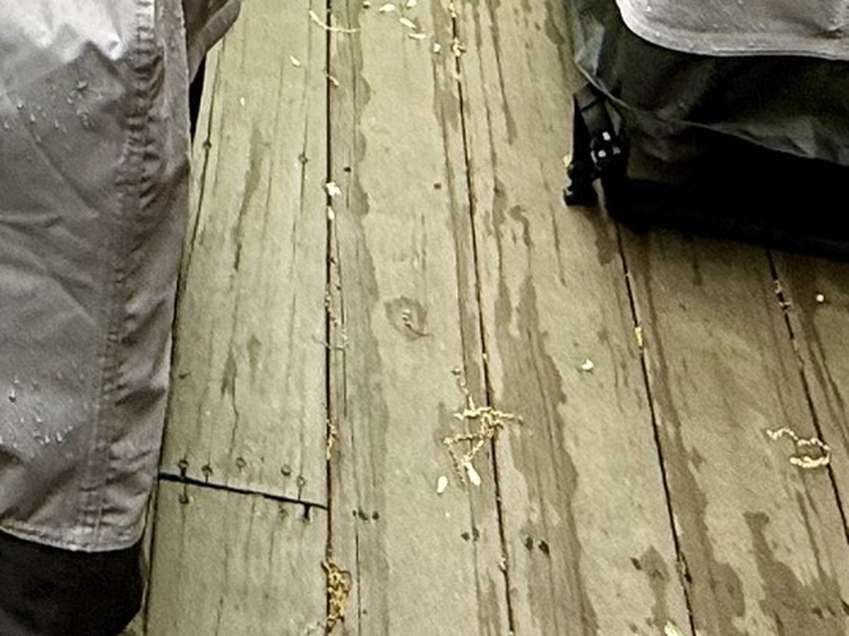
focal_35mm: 80
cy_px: -699
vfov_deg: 14.6
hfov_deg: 23.0
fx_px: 1961
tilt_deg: -17.4
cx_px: -80
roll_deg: -1.6
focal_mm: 2.22
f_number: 2.2
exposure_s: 1/99
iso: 64
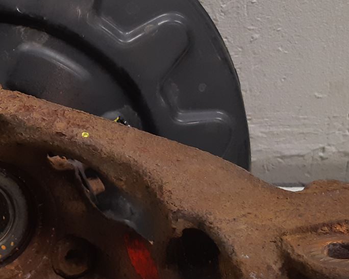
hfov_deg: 23.4
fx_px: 785
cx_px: -41
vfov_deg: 20.2
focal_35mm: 76
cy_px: 122
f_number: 1.7
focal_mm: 3.93
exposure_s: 1/50
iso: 160
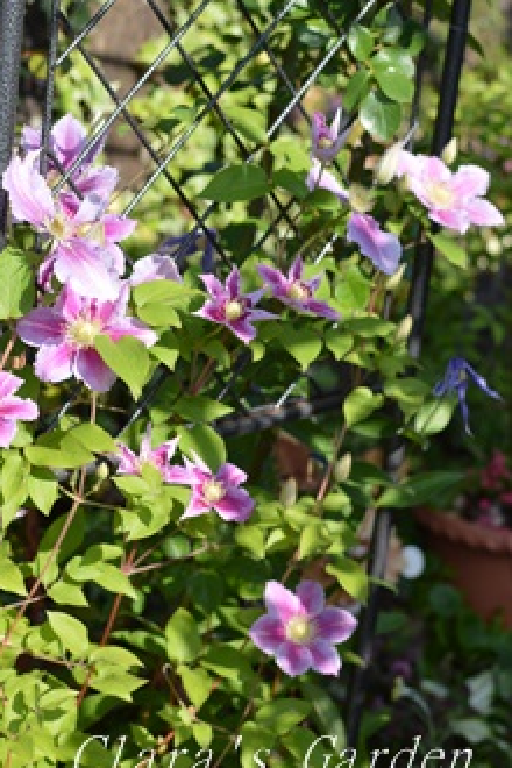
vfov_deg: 28.1
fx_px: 1529
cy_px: 301
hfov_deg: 19.0
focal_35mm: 72
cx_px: 184
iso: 100
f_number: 4
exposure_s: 1/640
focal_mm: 35
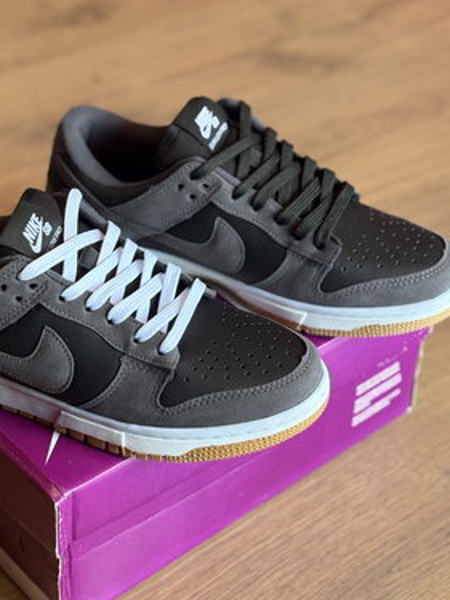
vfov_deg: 26.3
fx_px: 1283
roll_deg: -0.6
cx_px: 159
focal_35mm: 74
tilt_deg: -35.5
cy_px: 247
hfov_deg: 19.8
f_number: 1.6
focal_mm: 5.96
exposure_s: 1/50
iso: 125
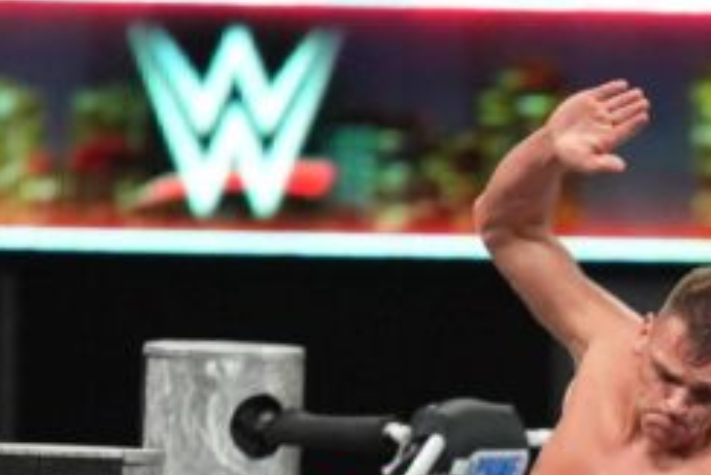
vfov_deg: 1.6
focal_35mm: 840
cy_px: 704
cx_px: 822
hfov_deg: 2.5
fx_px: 16599
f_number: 2.8
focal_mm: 200
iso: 2500
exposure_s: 1/800
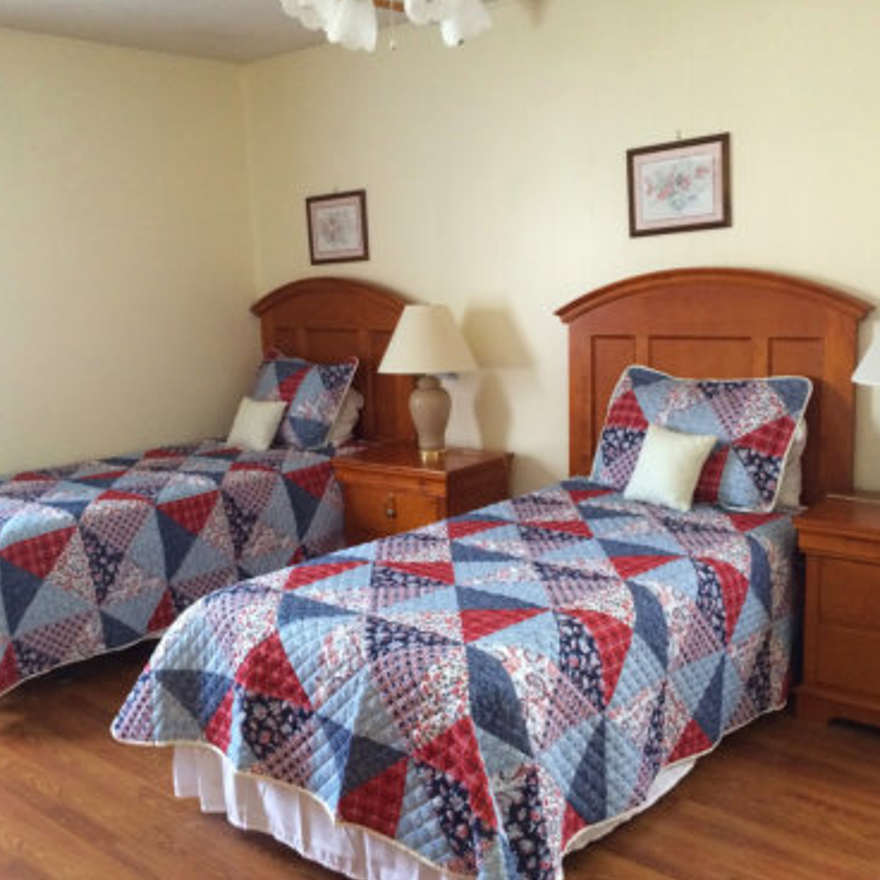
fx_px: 1035
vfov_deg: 46.0
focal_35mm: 36
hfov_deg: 46.0
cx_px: 430
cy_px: 441
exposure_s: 1/30
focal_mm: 4.12
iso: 250
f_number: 2.2
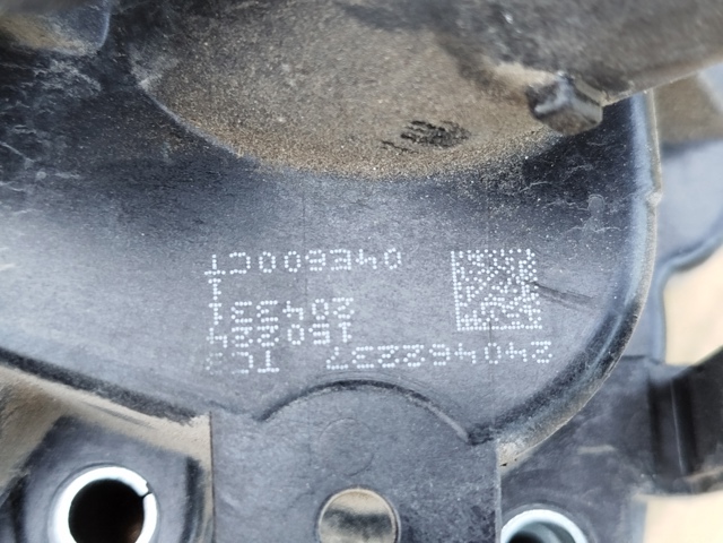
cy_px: 272
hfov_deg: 39.7
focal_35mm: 48
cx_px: 362
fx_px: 1003
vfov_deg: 30.3
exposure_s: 1/33
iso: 200
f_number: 1.7
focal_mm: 5.31
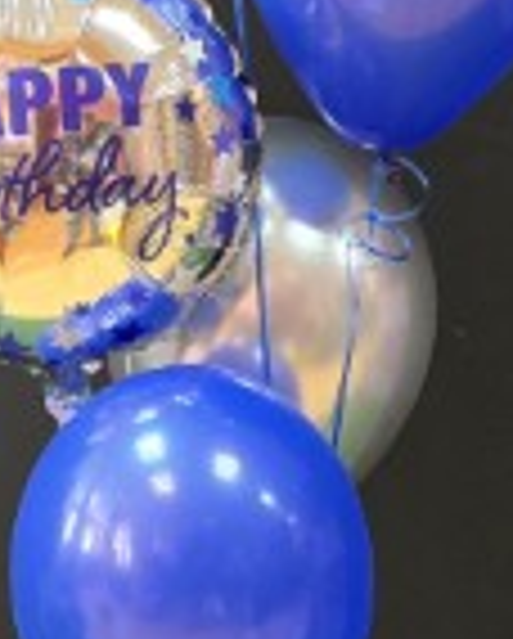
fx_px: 1913
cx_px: 198
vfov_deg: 19.0
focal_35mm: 101
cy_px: 338
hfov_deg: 15.3
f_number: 1.7
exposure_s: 1/101
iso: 1000
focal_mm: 6.3
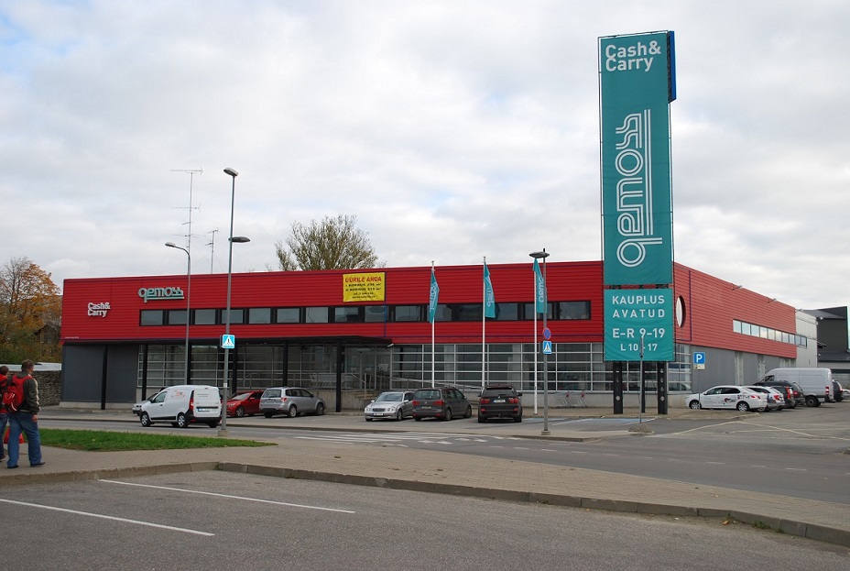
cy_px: 286
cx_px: 425
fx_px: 923
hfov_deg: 49.5
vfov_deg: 34.4
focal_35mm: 39
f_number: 5.6
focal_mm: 26
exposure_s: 1/200
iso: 100
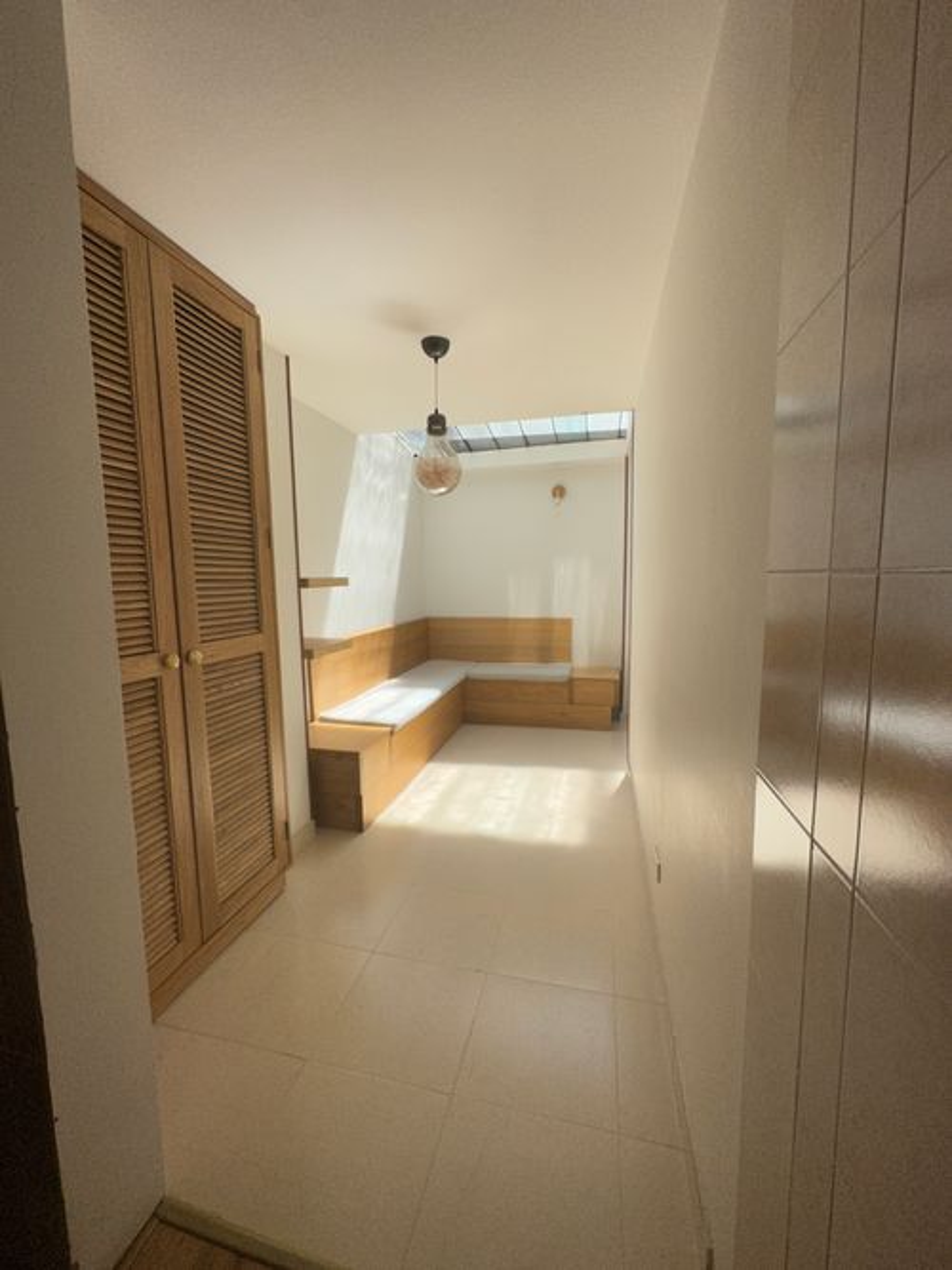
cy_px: 635
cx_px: 476
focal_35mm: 14
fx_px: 514
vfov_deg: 102.1
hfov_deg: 85.7
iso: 50
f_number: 2.2
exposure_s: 1/1014
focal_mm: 2.22
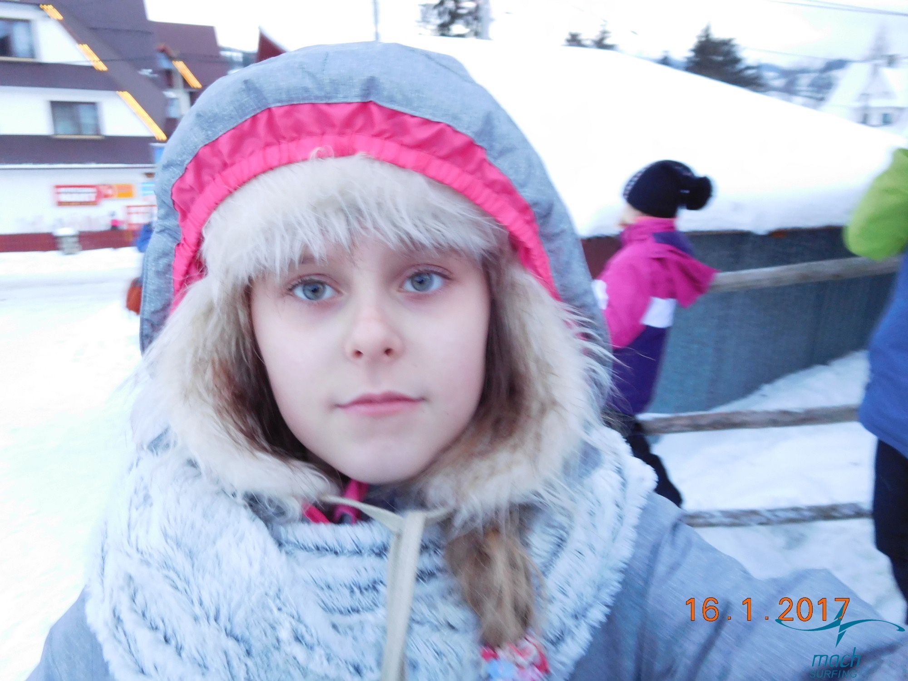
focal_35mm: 25
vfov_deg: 54.9
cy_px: 340
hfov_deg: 69.4
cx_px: 454
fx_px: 656
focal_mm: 4.5
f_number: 3.4
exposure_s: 1/30
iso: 400
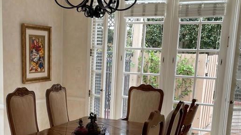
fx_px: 358
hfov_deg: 37.1
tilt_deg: -12.0
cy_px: 122
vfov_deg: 21.0
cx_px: 97
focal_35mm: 56
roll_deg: -1.9
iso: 64
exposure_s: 1/121
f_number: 1.6
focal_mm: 4.2
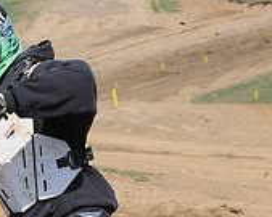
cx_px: -21
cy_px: 218
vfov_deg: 5.1
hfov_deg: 6.4
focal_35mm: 300
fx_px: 2414
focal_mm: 62
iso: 400
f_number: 8
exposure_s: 1/1250
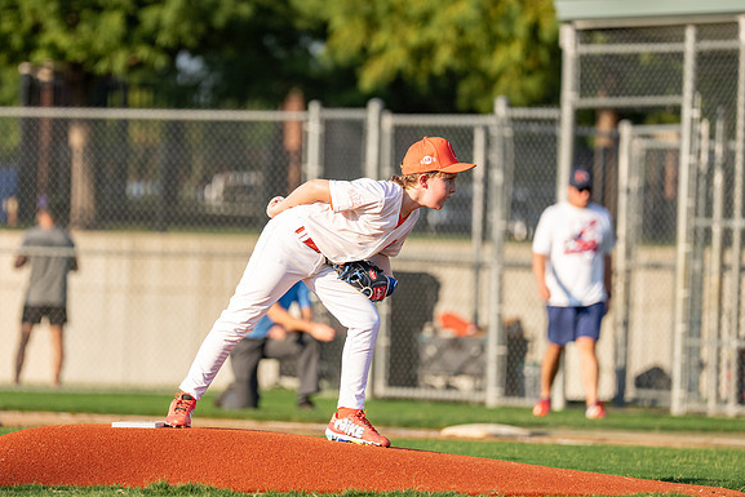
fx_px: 6168
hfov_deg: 6.9
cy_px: 220
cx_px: 365
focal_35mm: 298
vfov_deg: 4.6
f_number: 2.8
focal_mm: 200
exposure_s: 1/5000
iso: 400
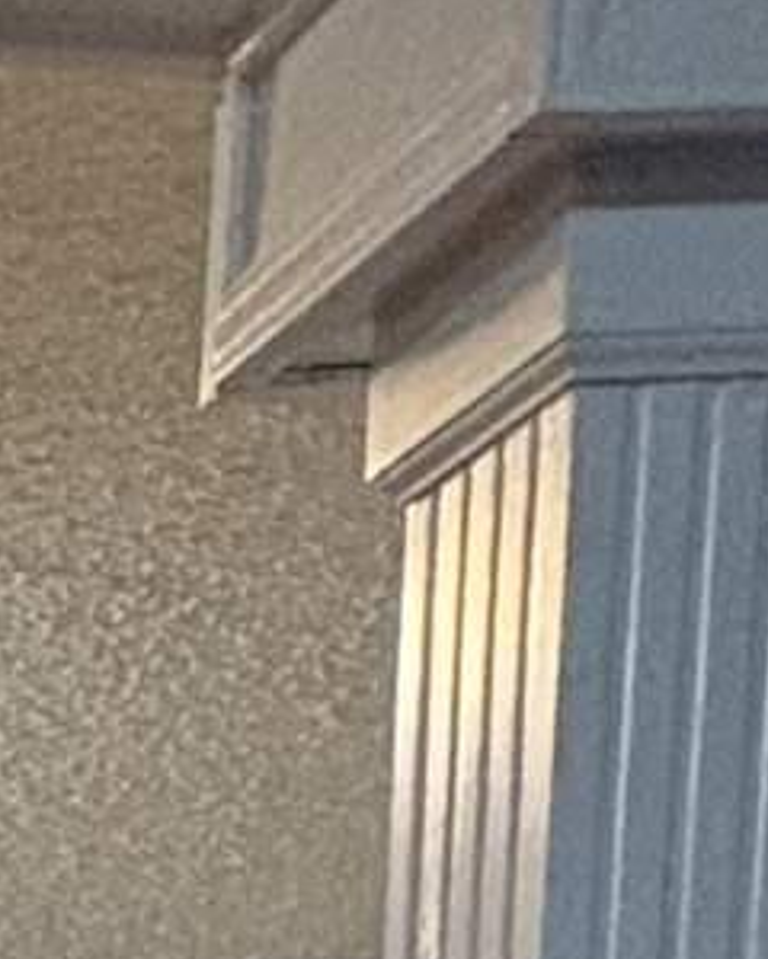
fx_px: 3978
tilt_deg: -7.3
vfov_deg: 11.1
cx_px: -1699
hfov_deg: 8.7
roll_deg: +1.5
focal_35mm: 140
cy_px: 2439
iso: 500
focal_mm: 2.22
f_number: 2.2
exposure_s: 1/60
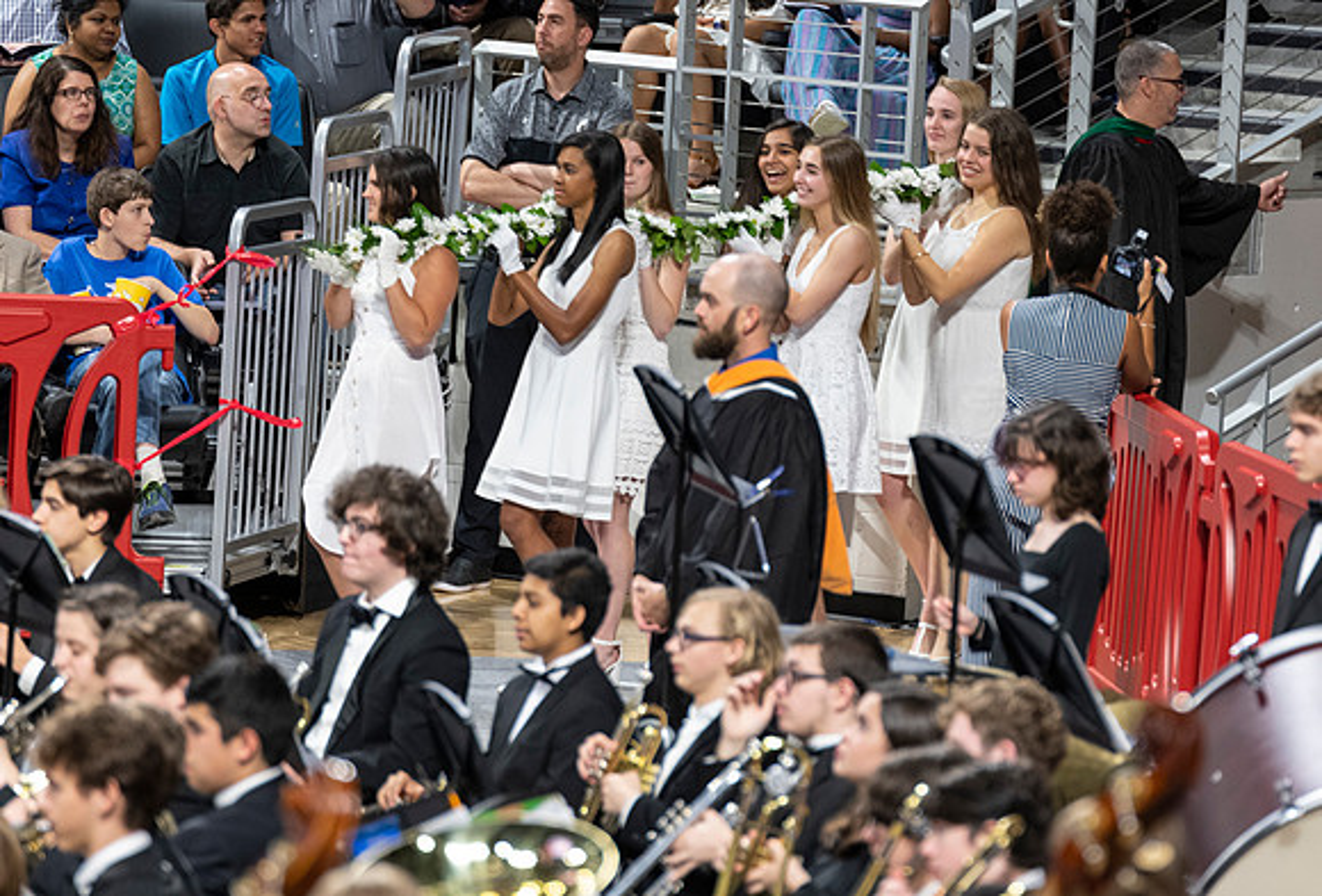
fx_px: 10830
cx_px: 760
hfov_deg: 7.0
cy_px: 249
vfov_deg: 4.7
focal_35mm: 293
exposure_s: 1/100
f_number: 3.5
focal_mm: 200
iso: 1000
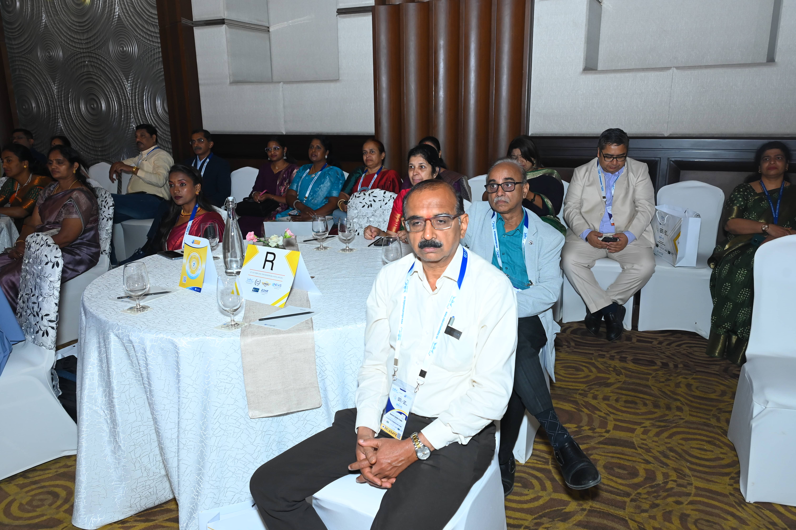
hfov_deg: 67.4
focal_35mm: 27
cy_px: 265
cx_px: 398
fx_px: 597
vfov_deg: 47.9
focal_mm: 27
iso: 800
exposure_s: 1/160
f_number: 6.3
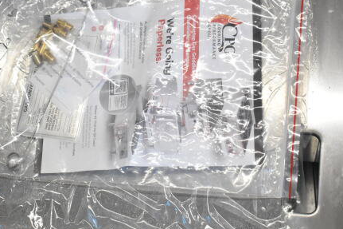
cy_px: 87
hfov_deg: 29.6
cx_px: 148
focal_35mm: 68
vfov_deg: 20.0
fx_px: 648
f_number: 4.5
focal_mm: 32
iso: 1600
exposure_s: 1/80
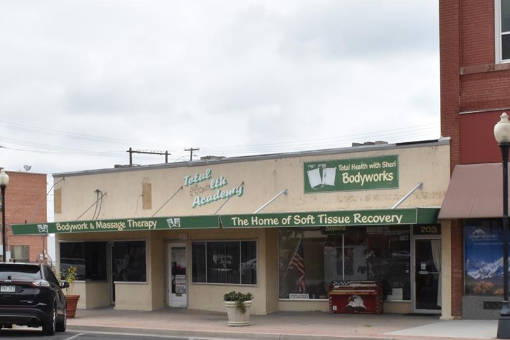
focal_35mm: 60
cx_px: 285
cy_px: 272
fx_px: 850
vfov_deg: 22.3
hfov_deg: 33.4
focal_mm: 20
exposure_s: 1/400
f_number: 20
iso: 800
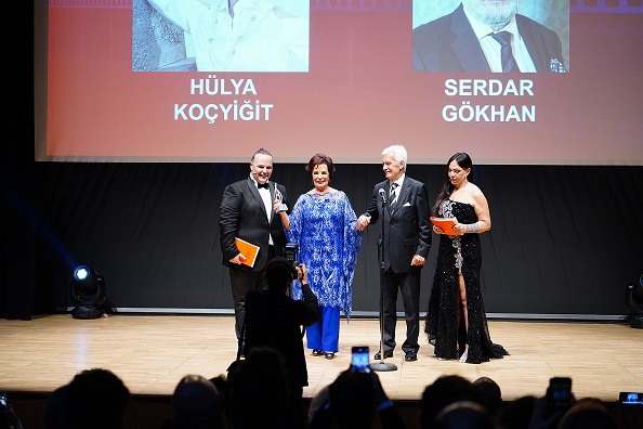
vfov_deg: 18.9
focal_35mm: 72
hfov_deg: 28.1
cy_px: 214
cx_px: 322
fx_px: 1286
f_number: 2.8
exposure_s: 1/125
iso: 1000
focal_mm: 72
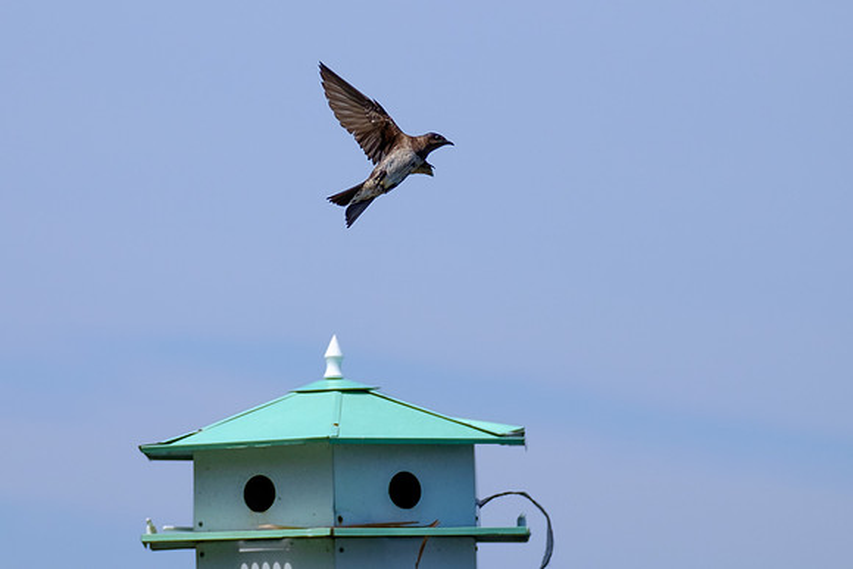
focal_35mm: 445
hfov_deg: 4.6
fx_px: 10538
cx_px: 332
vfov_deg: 3.1
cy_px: 299
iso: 500
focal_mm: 176.7
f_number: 4.8
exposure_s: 1/2000
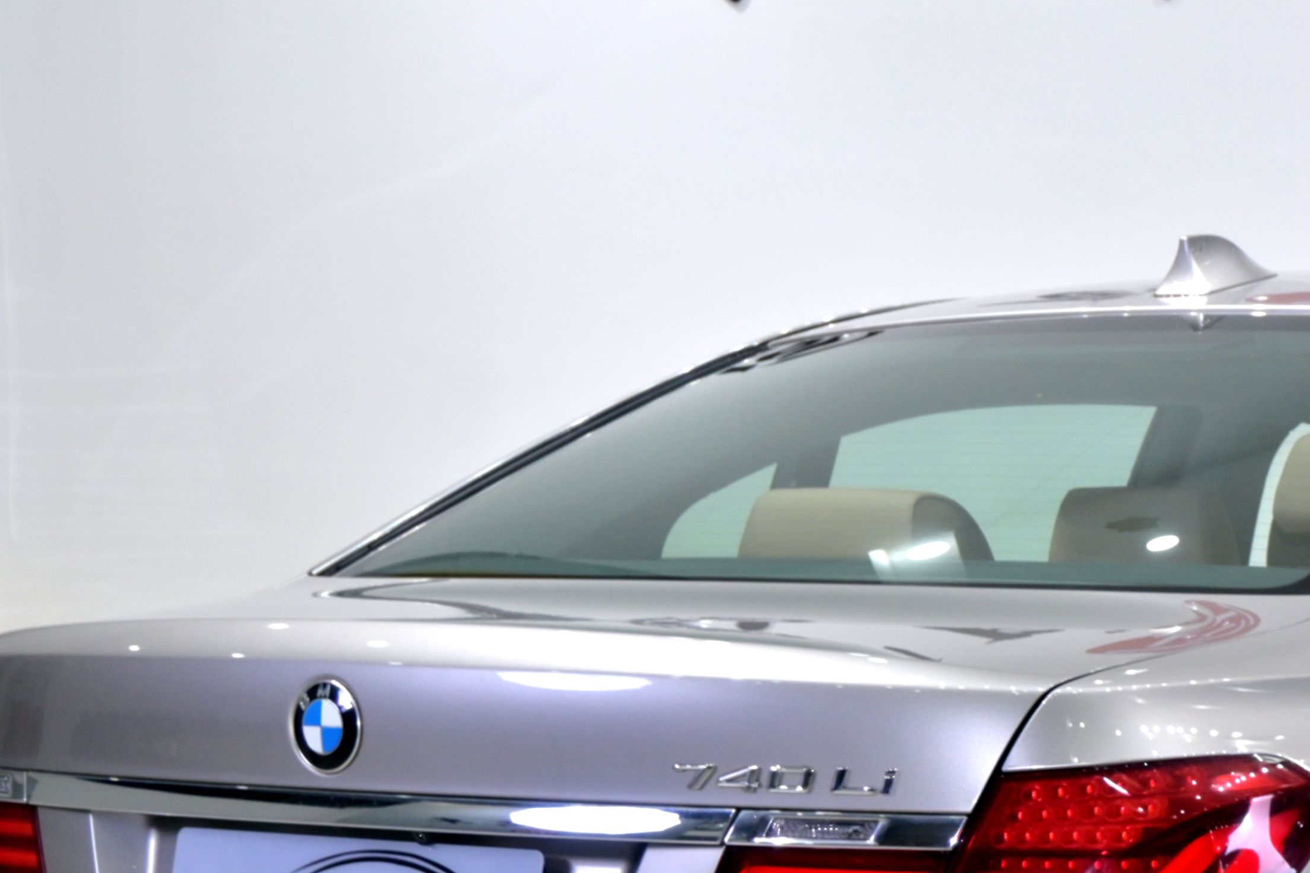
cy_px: 806
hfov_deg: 16.8
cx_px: 1295
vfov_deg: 11.4
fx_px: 4353
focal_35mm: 120
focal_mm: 31.5
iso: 125
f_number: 5
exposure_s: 1/100
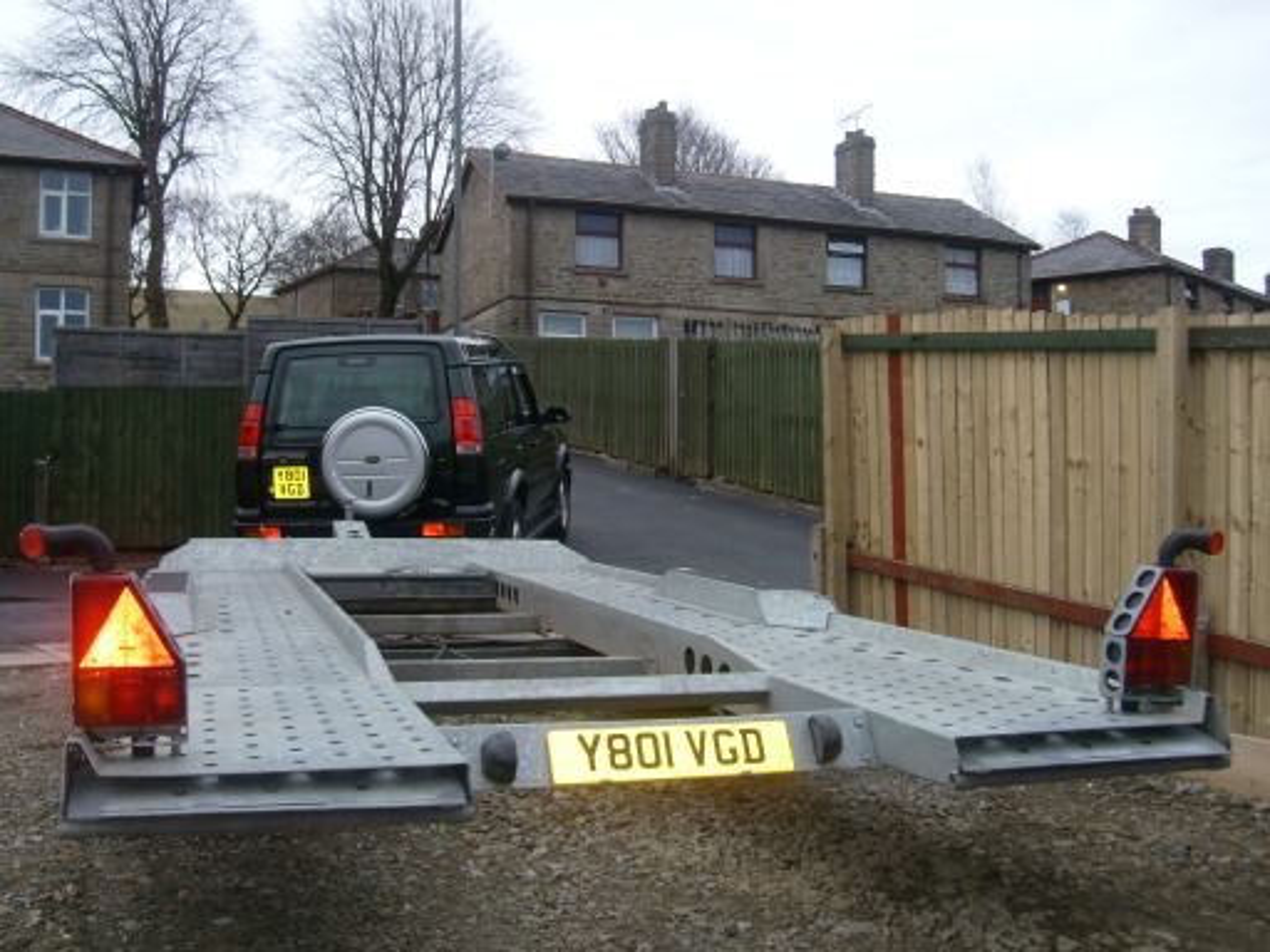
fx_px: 1284
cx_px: 635
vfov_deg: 40.7
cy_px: 476
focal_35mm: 35
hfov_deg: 52.6
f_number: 2.8
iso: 80
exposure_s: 1/60
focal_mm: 5.8
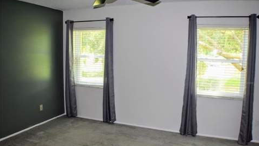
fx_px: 261
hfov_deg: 52.8
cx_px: 130
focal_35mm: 38
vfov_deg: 31.2
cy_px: 83
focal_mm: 24
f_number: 4.5
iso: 800
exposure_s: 1/80
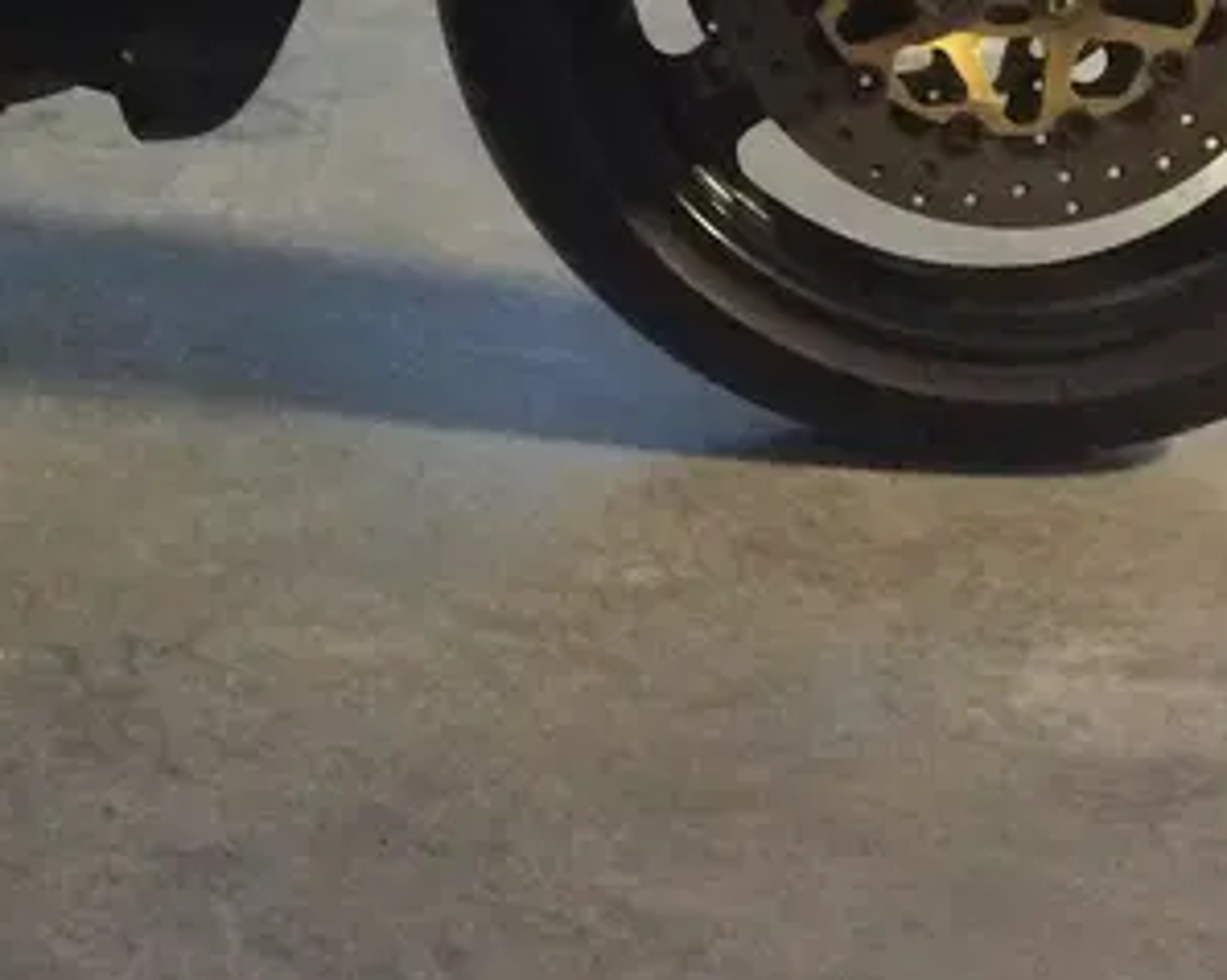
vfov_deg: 12.9
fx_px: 4137
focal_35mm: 114
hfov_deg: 15.9
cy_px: -436
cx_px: -432
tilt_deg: -12.5
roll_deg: -0.8
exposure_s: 1/30
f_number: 2.2
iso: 250
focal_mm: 4.15
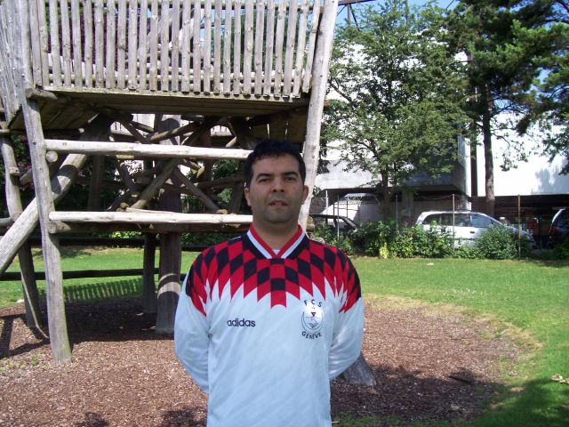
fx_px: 559
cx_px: 284
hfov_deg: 54.0
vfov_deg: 41.8
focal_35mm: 34
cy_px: 214
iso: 80
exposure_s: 1/714
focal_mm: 5.6
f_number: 2.7
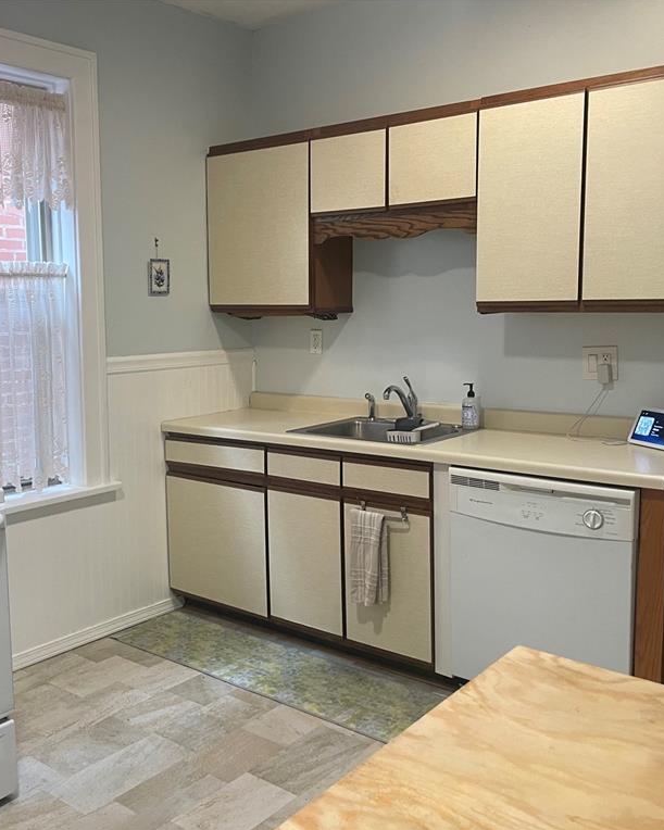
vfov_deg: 52.9
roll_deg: +1.2
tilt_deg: -6.4
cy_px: 415
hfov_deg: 43.0
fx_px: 835
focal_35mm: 34
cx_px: 252
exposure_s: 1/60
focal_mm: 4.2
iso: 125
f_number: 1.6
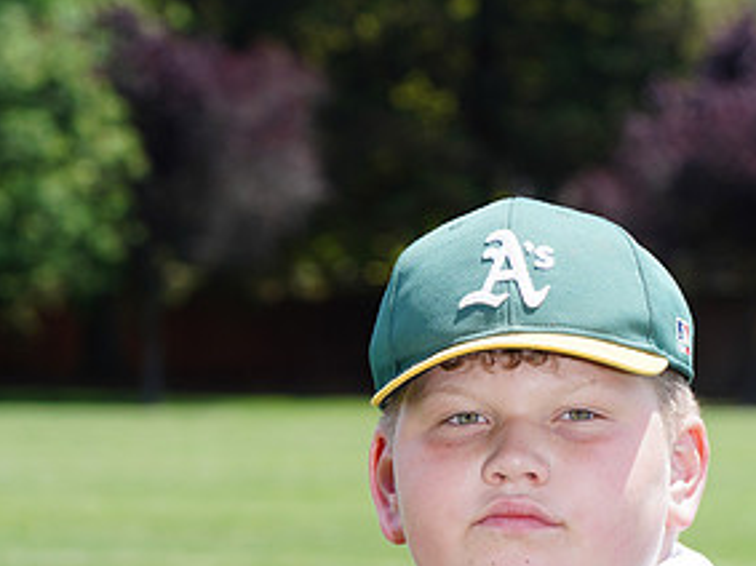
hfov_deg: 6.6
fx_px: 6505
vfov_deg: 5.0
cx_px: 490
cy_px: 681
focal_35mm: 298
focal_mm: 151
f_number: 10
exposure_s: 1/200
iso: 200
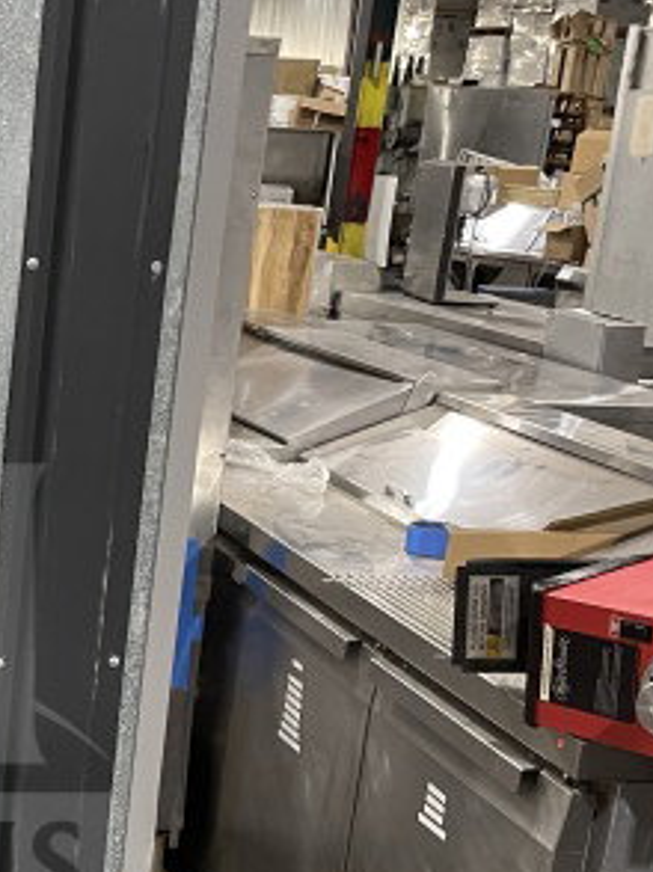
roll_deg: -2.0
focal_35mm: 72
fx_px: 1814
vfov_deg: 26.5
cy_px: 698
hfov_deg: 18.8
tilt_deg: -16.7
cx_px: -223
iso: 200
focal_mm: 4.2
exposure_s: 1/60
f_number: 1.6
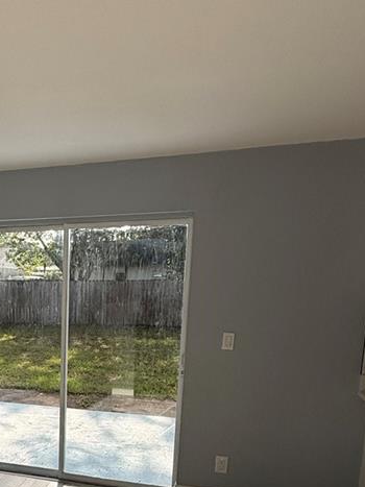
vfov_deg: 49.0
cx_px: 2
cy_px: 375
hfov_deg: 35.9
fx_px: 506
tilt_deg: -10.9
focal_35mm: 36
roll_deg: -0.1
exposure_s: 1/1497
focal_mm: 2.22
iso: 64
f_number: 2.2
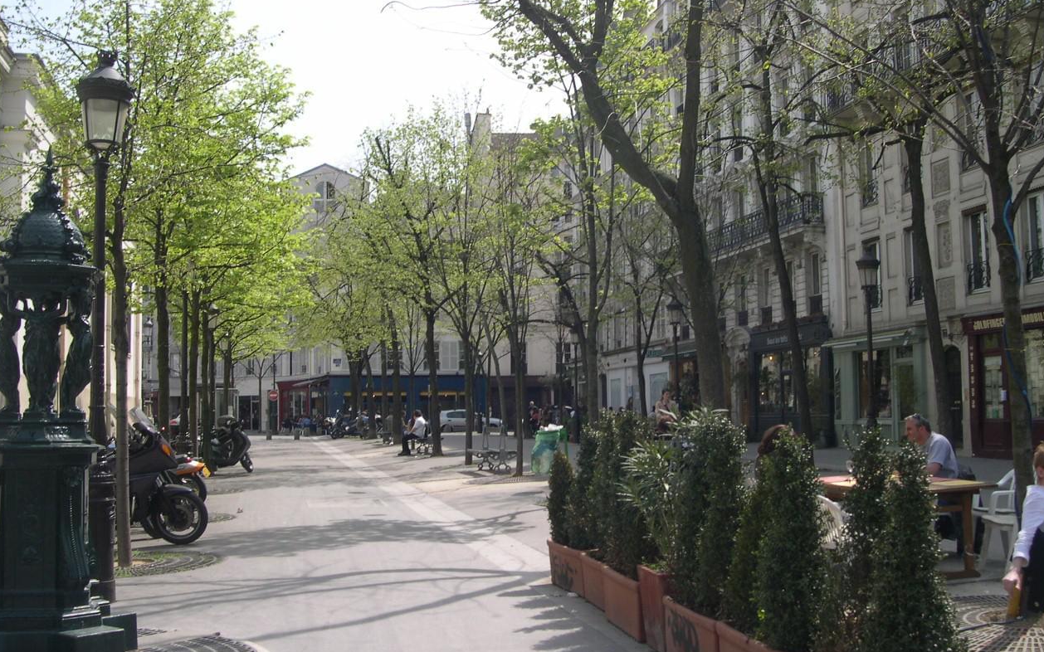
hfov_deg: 48.2
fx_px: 1166
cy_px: 325
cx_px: 522
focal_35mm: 41
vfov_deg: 31.2
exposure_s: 1/136
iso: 100
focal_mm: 8
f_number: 7.6
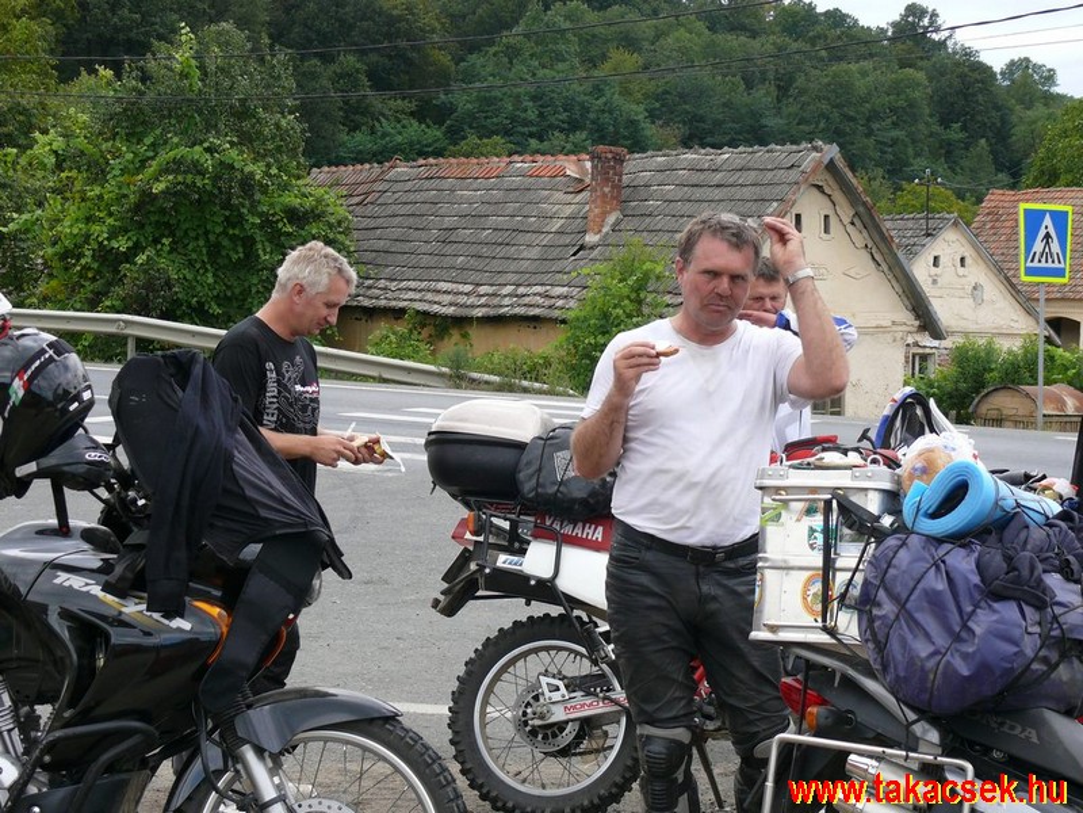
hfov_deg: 29.8
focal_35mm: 65
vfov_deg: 22.6
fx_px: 2034
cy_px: 406
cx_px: 542
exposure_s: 1/200
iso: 100
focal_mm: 12.8
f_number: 4
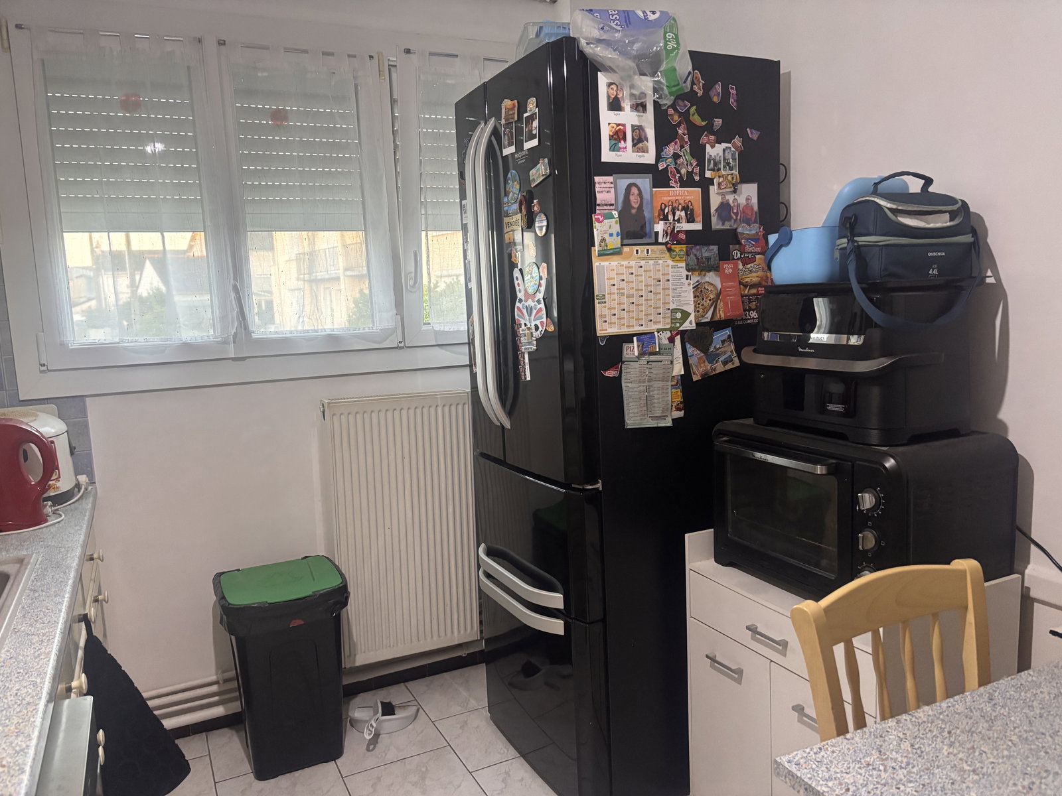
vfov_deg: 53.1
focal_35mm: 26
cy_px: 398
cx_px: 531
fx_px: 798
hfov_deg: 67.3
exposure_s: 1/50
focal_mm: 5.96
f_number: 1.6
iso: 400
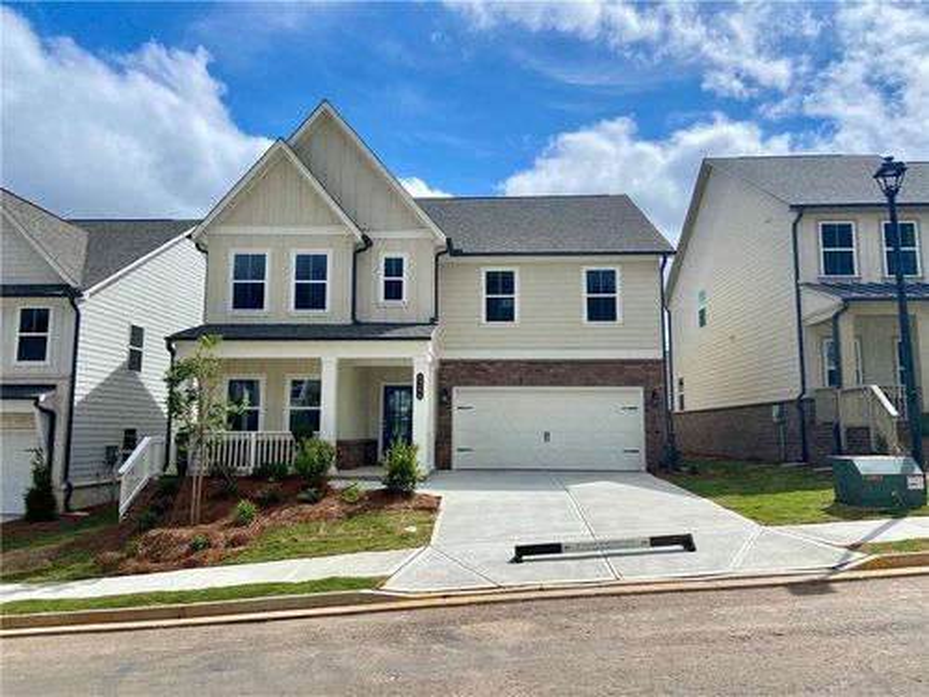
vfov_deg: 53.1
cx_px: 464
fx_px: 698
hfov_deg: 67.3
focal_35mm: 26
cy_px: 348
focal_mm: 4.25
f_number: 1.8
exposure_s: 1/6410
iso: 32
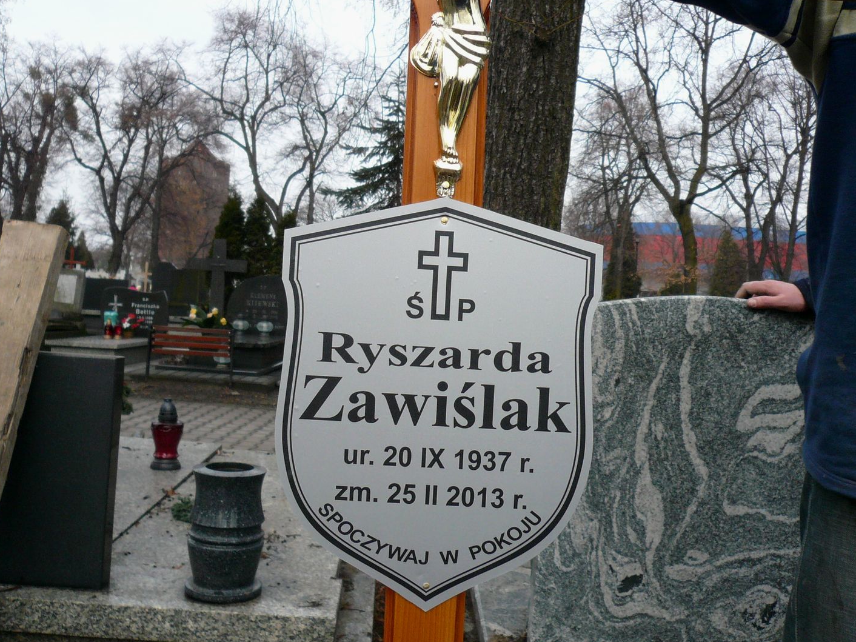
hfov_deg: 54.0
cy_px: 329
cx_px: 428
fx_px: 841
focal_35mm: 34
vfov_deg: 41.8
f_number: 2.8
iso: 100
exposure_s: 1/500
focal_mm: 4.6
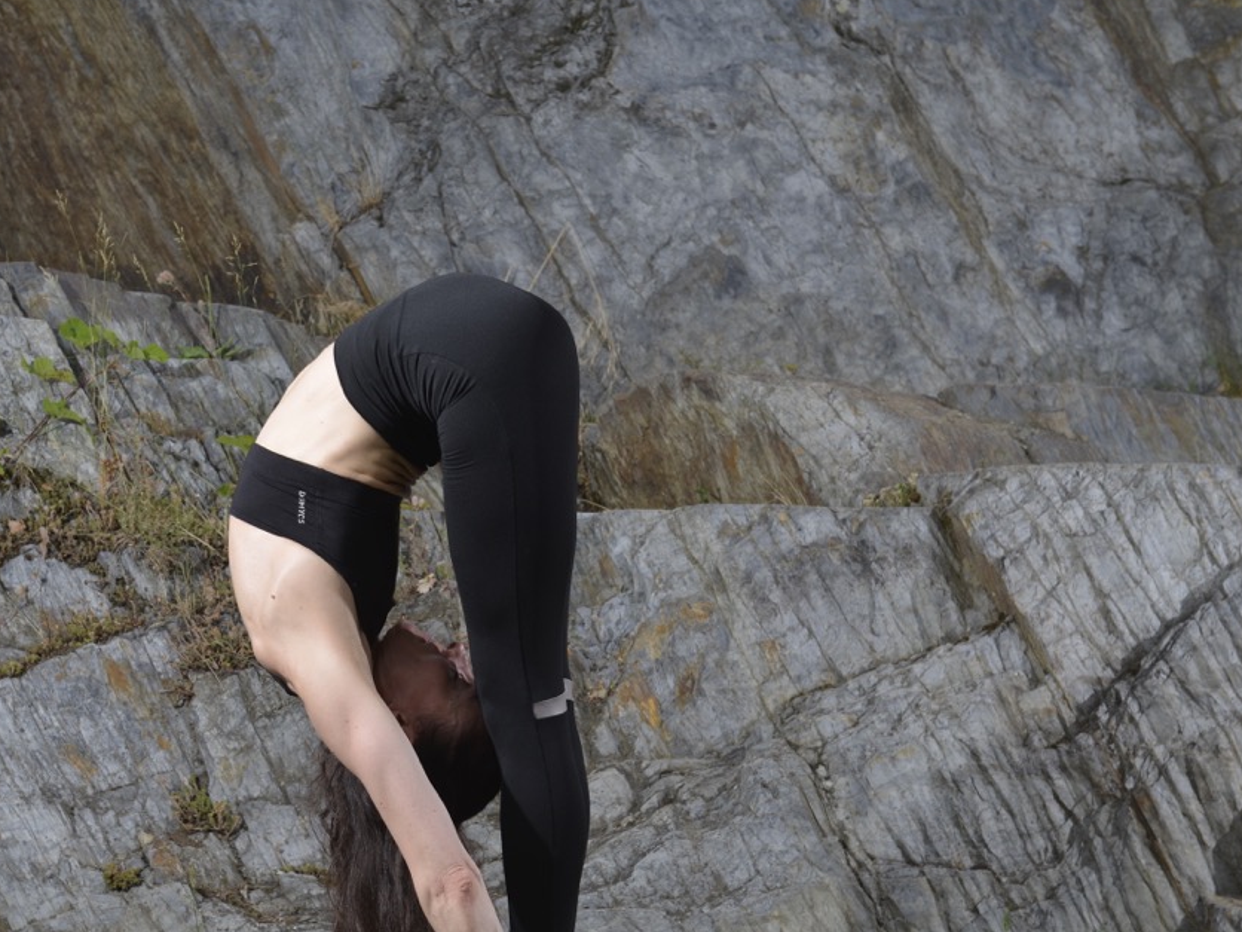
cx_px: 352
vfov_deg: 14.3
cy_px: 594
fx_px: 3696
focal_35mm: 103
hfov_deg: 19.0
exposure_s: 1/125
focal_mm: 70
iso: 100
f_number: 9
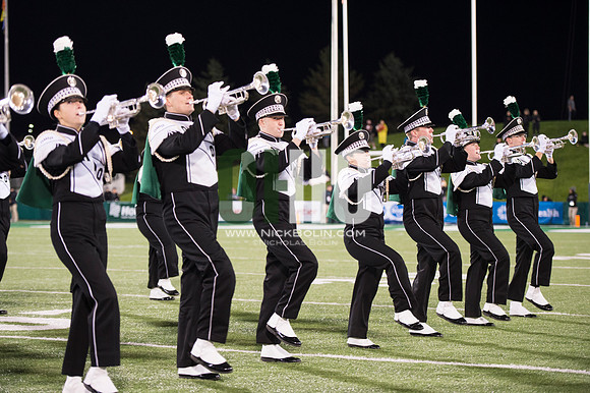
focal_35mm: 92
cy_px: 196
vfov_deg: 14.8
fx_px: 1507
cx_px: 295
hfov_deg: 22.2
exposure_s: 1/400
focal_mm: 92
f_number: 2.8
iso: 2500
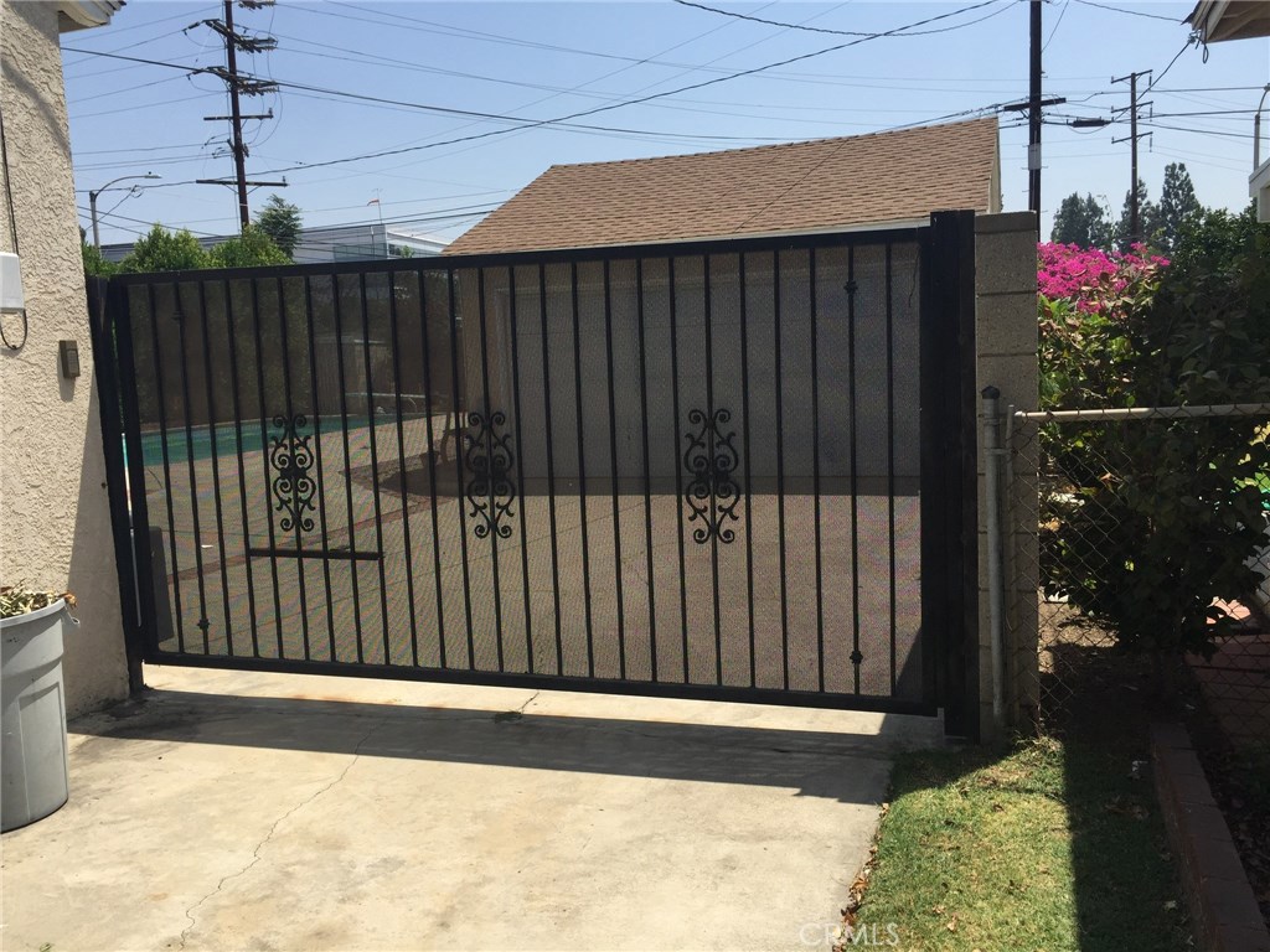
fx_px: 1064
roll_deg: +3.4
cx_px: 635
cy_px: 476
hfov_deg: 61.7
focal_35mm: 29
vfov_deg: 48.2
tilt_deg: -6.3
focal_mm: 4.15
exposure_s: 1/1980
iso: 32
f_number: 2.2
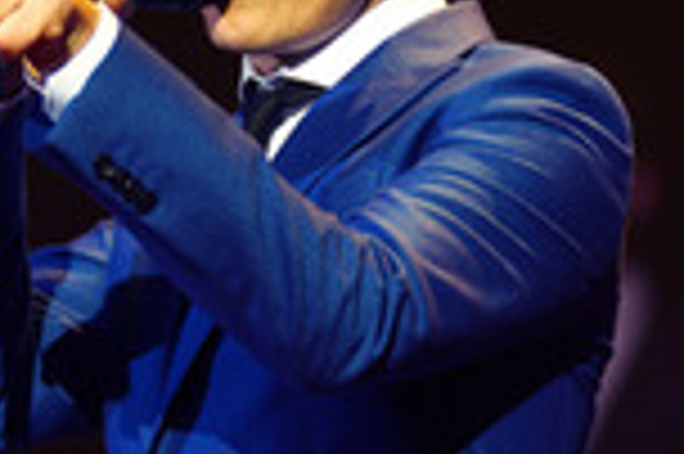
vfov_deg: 2.2
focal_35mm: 624
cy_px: 261
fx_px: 11843
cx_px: 119
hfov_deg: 3.3
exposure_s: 1/160
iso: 1600
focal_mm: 210
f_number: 2.8
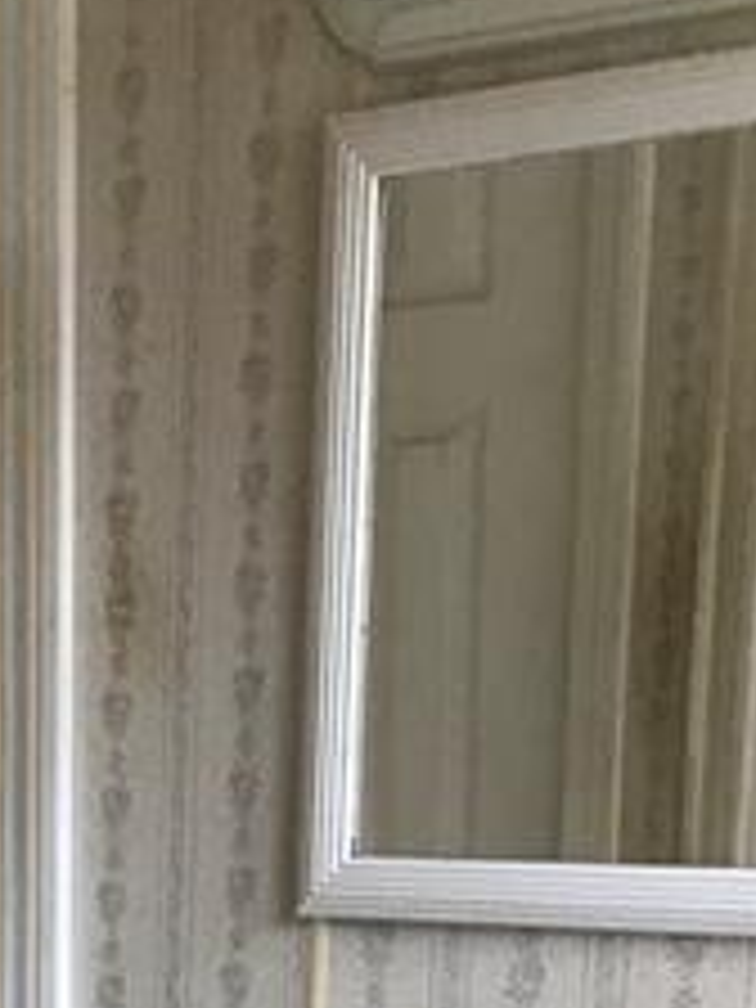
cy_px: 1512
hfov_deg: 14.4
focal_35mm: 96
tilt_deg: -14.8
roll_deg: +0.1
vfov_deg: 18.2
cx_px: -378
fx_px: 2795
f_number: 1.8
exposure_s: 1/30
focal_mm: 3.99
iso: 32
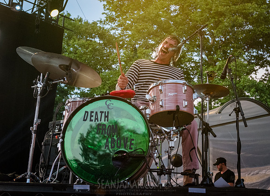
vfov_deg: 23.8
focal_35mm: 60
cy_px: 80
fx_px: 464
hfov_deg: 32.4
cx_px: 158
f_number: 4
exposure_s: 1/320
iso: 4000
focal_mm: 48
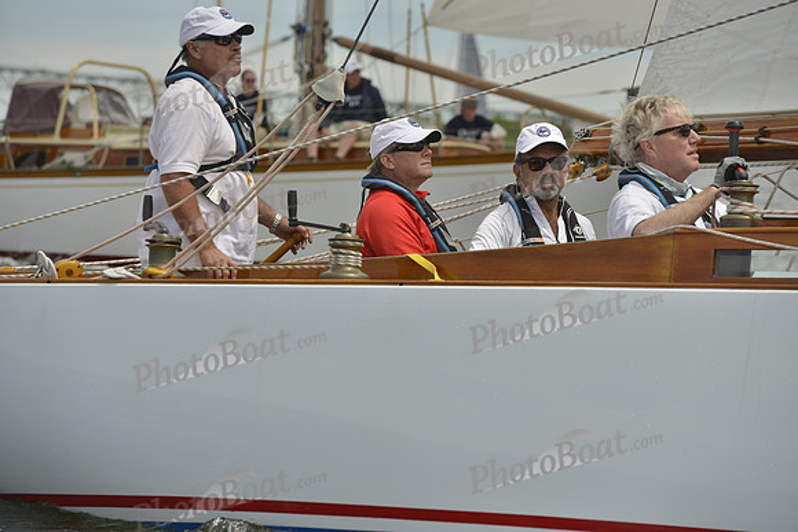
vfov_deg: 6.9
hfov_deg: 10.3
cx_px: 399
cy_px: 266
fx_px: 4434
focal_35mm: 200
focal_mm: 200
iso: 280
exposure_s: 1/1600
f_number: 8
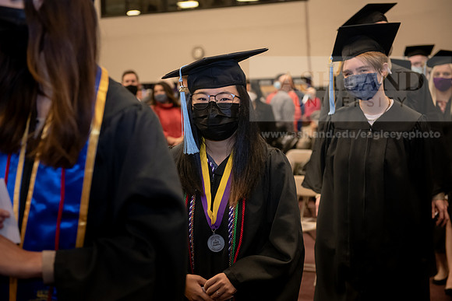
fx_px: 703
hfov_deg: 35.6
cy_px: 150
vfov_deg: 24.2
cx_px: 226
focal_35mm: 56
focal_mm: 56
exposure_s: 1/200
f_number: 3.5
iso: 1600
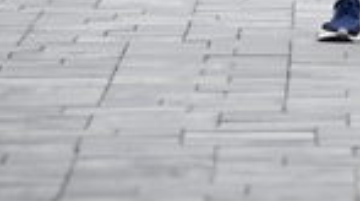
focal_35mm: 786
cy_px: -431
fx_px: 7488
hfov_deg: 2.8
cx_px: 408
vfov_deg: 1.5
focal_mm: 200
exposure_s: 1/1600
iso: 640
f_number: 2.8
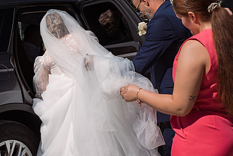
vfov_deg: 18.1
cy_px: 43
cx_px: 75
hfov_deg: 26.8
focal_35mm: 75
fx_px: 485
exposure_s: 1/800
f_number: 8
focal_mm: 40
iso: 250
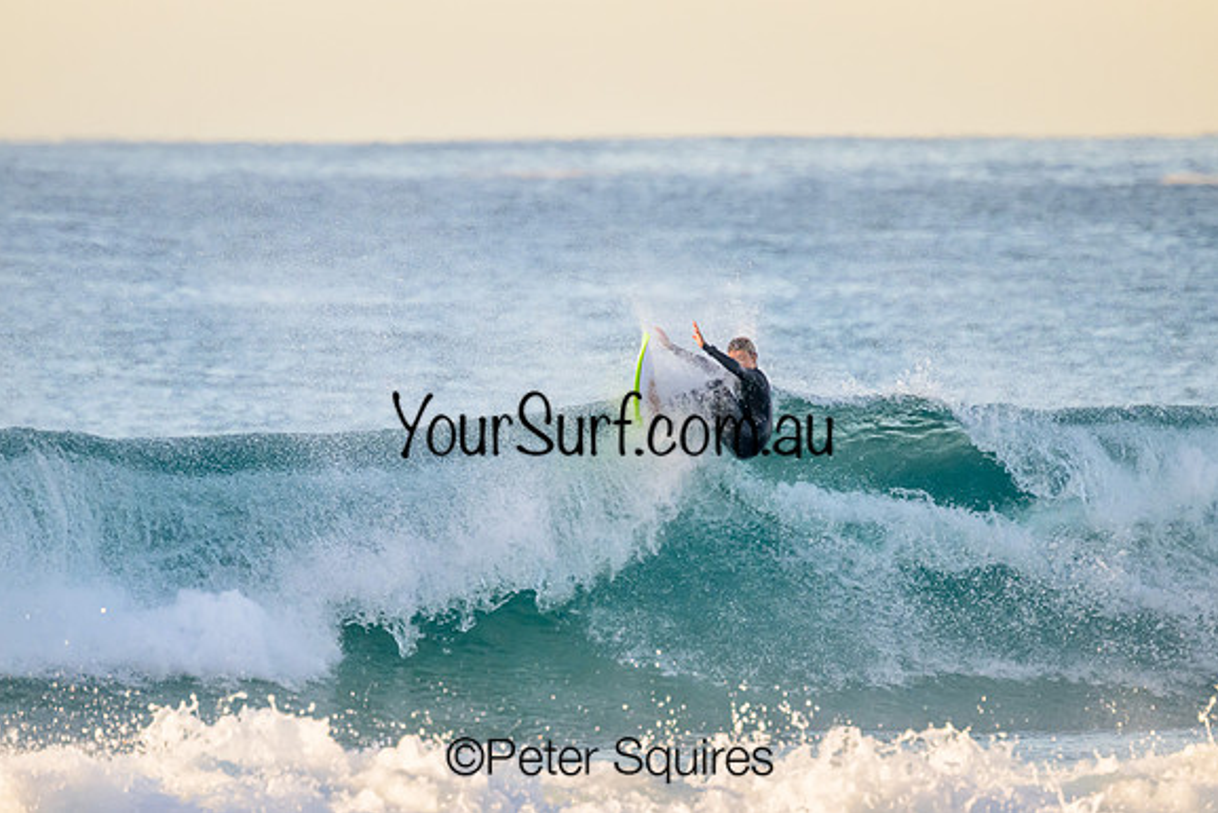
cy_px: 406
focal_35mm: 821
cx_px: 610
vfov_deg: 1.7
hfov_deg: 2.5
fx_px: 27782
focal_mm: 800
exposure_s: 1/1250
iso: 2500
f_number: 11
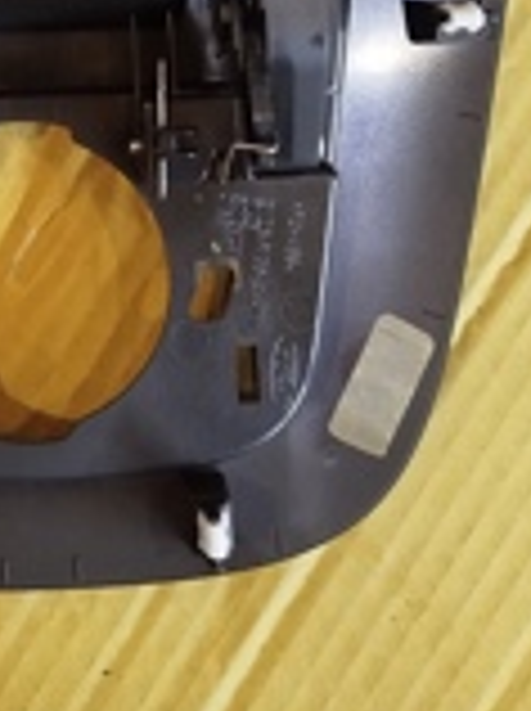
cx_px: -18
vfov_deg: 24.4
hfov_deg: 19.4
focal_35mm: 73
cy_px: -130
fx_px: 1497
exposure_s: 1/33
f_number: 1.7
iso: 320
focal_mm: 5.31
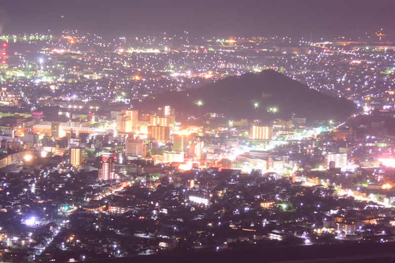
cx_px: 198
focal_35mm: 151
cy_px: 132
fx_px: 1656
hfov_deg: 13.6
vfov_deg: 9.1
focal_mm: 56
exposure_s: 25
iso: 800
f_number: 5.6
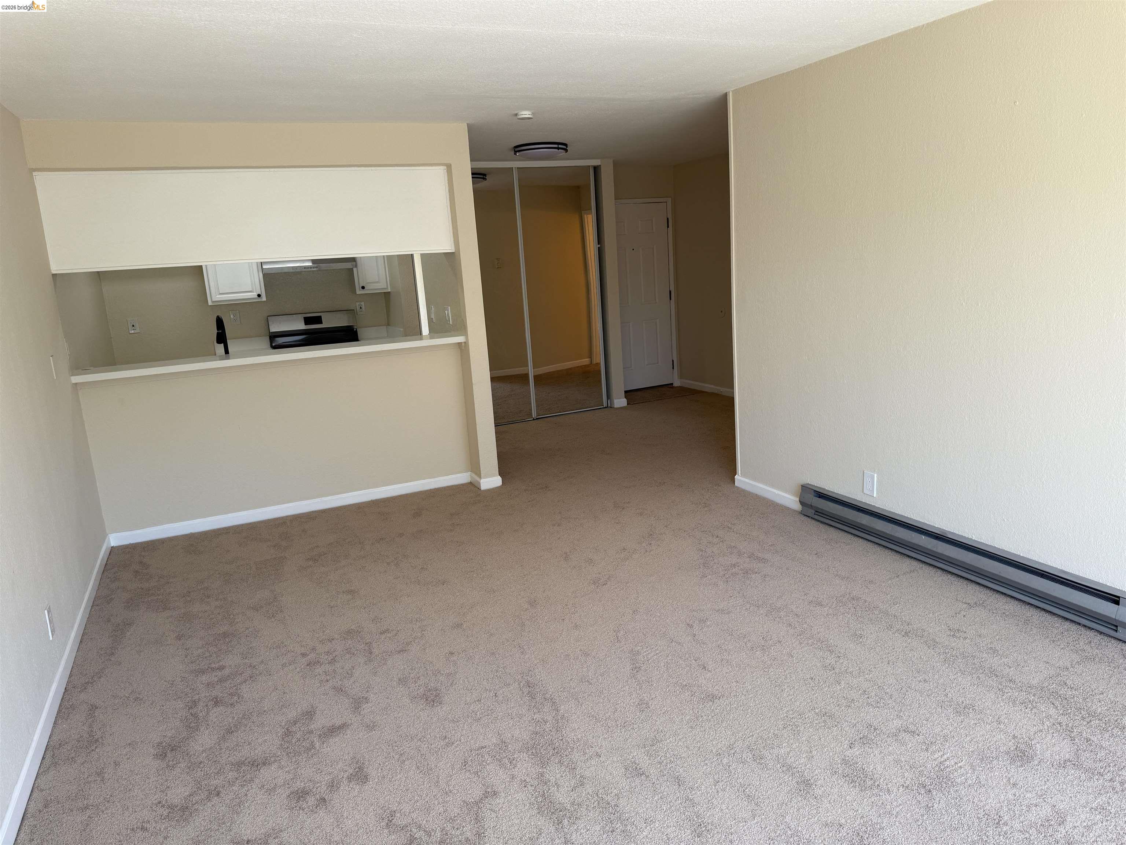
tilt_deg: -9.8
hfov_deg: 71.6
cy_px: 422
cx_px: 563
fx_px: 781
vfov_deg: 56.8
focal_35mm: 24
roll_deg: +4.0
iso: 64
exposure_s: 1/181
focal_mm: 6.76
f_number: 1.78
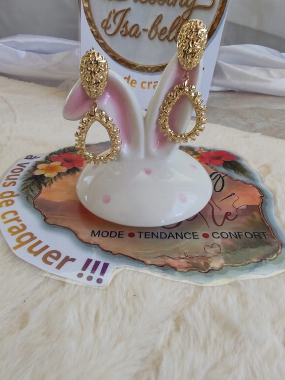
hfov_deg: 58.9
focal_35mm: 23
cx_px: 140
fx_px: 252
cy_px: 185
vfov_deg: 73.9
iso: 80
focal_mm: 1.96
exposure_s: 1/50
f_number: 2.2
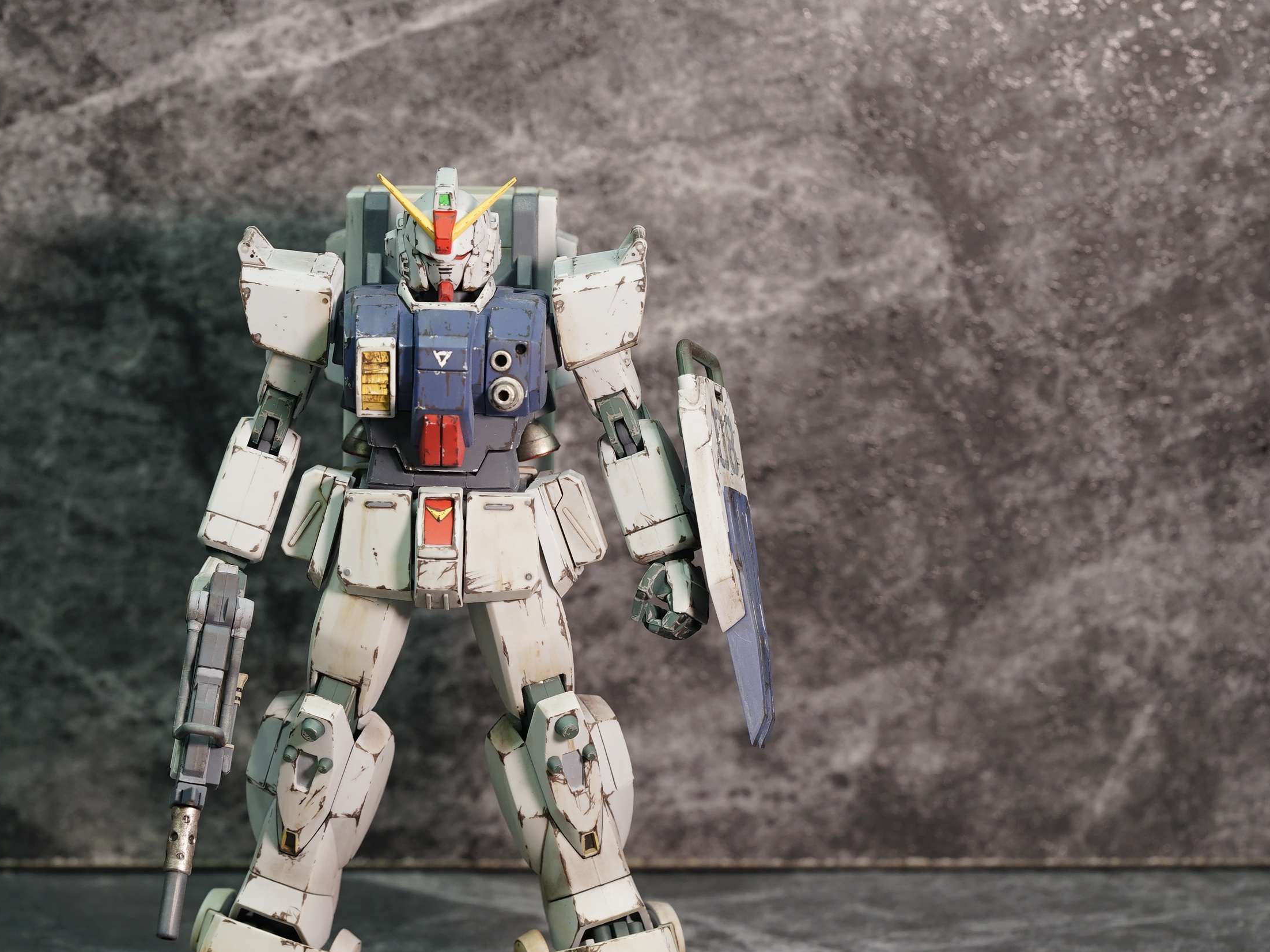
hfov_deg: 16.7
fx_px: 4329
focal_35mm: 118
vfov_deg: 12.5
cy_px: 575
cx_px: 444
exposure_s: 1/3
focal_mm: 90
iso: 400
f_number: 8
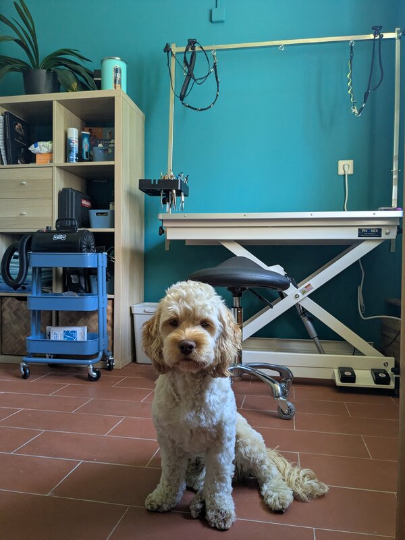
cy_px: 270
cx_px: 202
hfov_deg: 51.4
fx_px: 421
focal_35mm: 27
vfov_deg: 65.3
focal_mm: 4.38
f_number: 1.73
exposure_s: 1/99.9
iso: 177
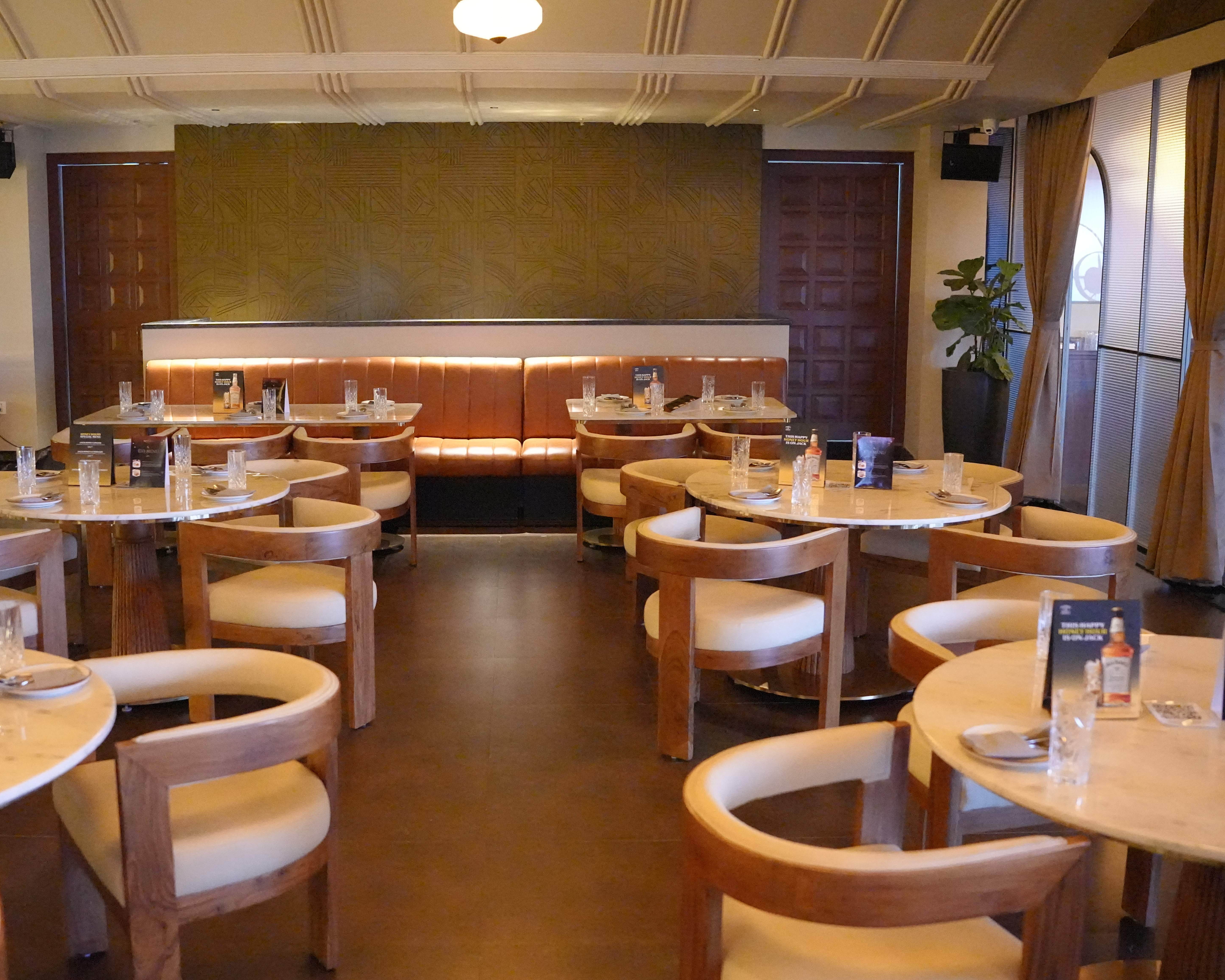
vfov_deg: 37.3
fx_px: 1450
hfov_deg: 45.6
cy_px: 493
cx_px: 510
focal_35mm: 40
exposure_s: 1/160
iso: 32000
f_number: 2.8
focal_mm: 35
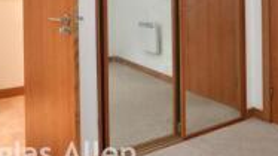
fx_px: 295
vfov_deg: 27.5
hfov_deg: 50.5
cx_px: 140
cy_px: -8
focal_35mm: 40
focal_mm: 10
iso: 100
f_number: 8
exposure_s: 1/1.6
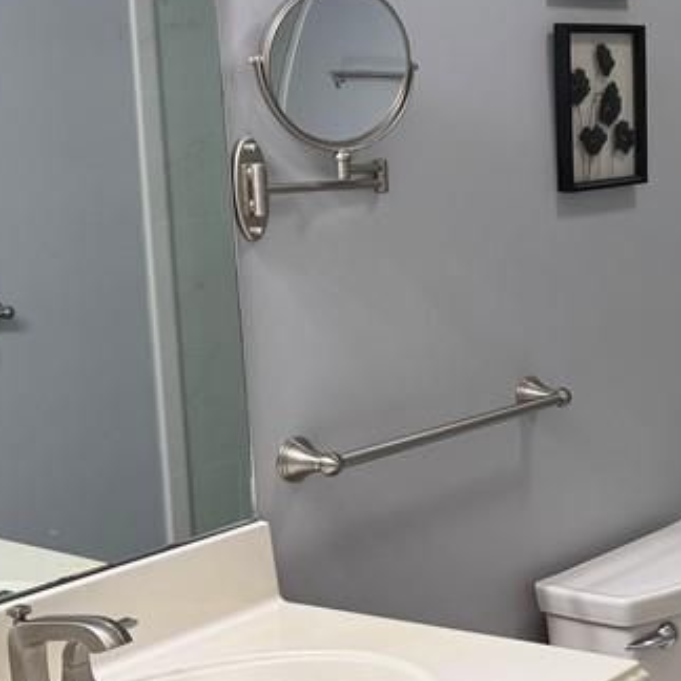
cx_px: 776
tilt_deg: -9.2
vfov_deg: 25.7
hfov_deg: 23.8
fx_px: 1491
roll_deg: +2.1
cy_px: 309
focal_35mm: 67
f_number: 1.78
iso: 125
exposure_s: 1/60
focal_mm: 6.76
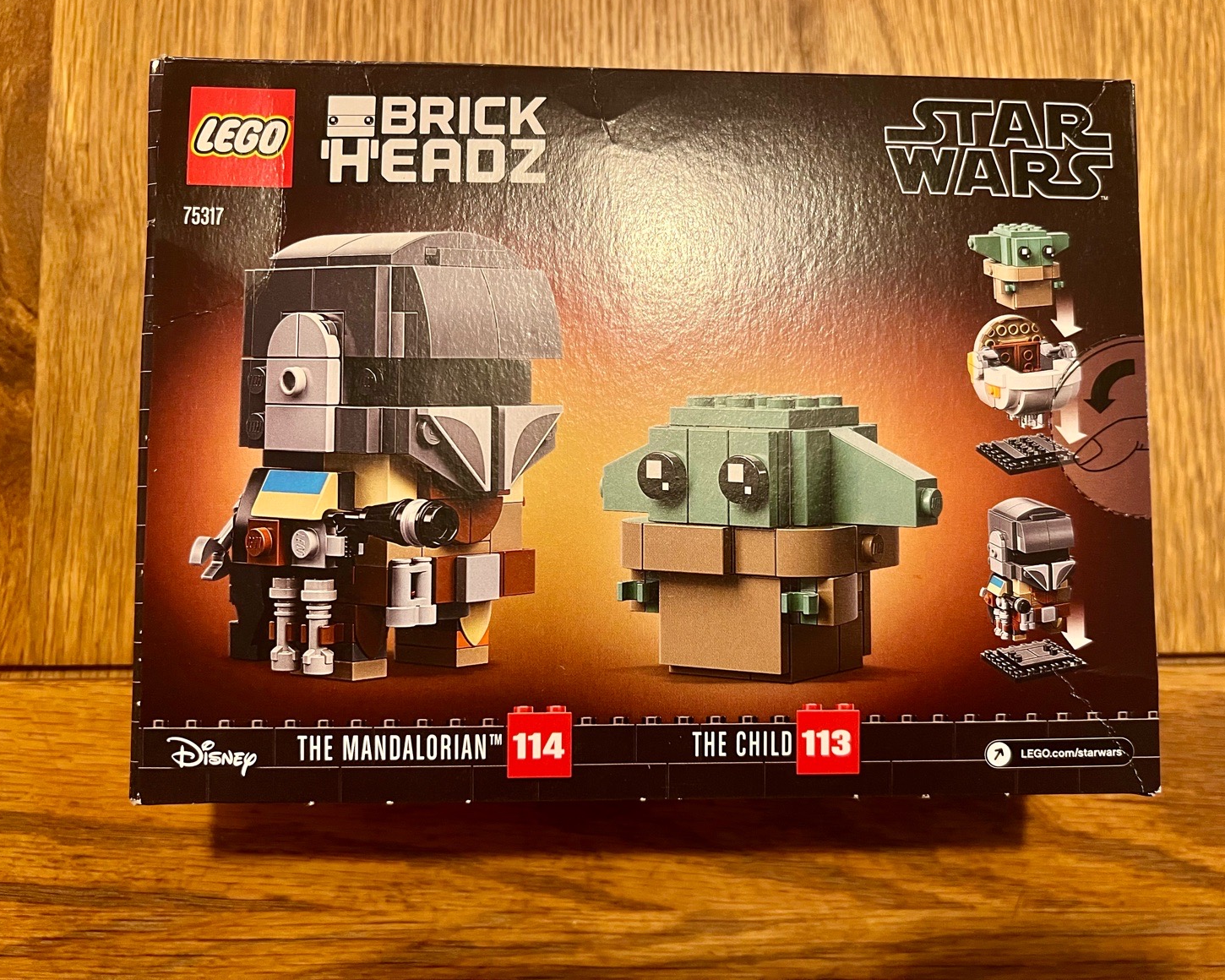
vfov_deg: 51.5
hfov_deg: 62.2
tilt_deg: -85.7
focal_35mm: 28
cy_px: 474
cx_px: 650
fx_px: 1015
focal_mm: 5.7
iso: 400
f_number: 1.5
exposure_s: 1/50
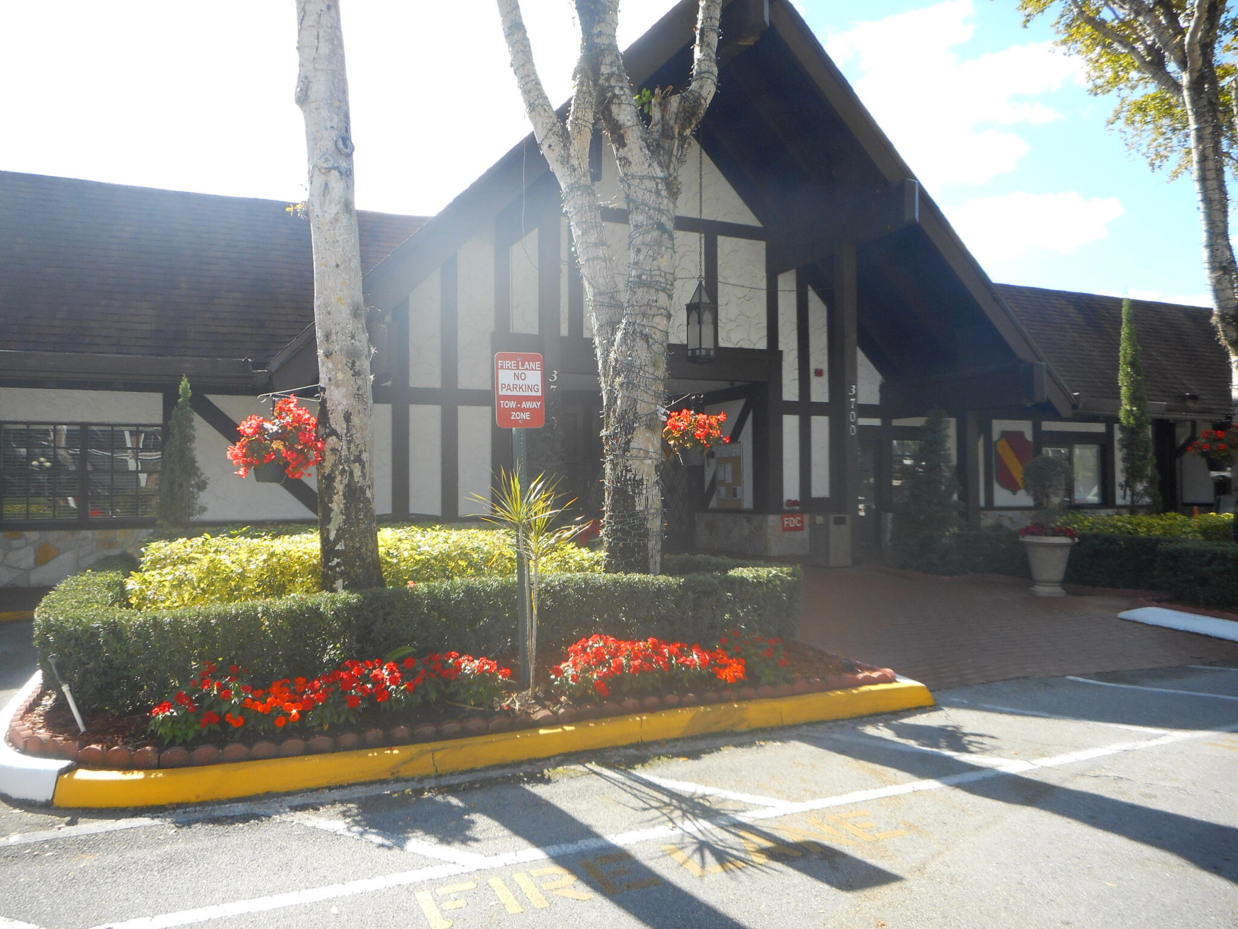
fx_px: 894
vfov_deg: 54.9
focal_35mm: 25
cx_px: 619
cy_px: 464
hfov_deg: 69.4
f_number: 3.7
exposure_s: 1/200
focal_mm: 4.5
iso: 80
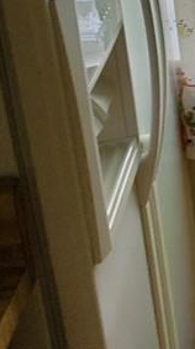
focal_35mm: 103
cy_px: 57
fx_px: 950
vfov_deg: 20.5
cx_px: 570
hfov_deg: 9.4
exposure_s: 1/84
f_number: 2.4
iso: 200
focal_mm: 4.3
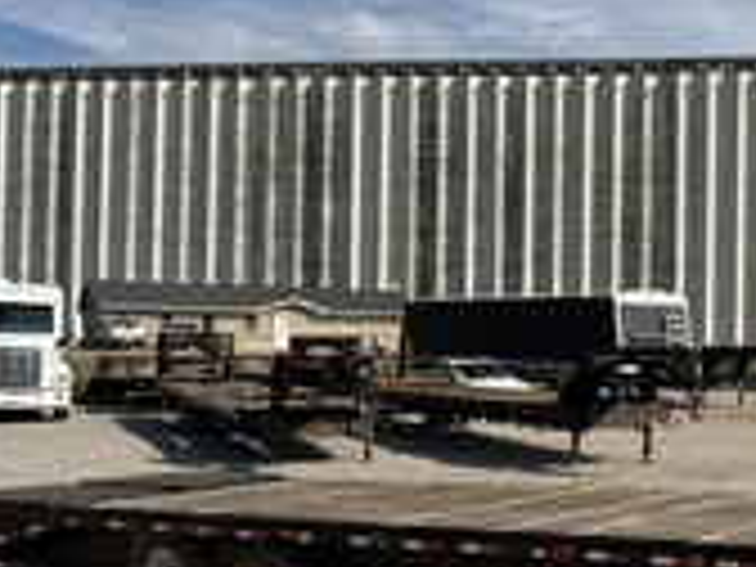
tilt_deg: +0.6
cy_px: 306
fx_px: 1245
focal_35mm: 57
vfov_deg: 25.7
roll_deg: -1.0
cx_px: 774
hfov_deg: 31.0
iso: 80
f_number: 1.78
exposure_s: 1/8130
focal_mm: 6.76
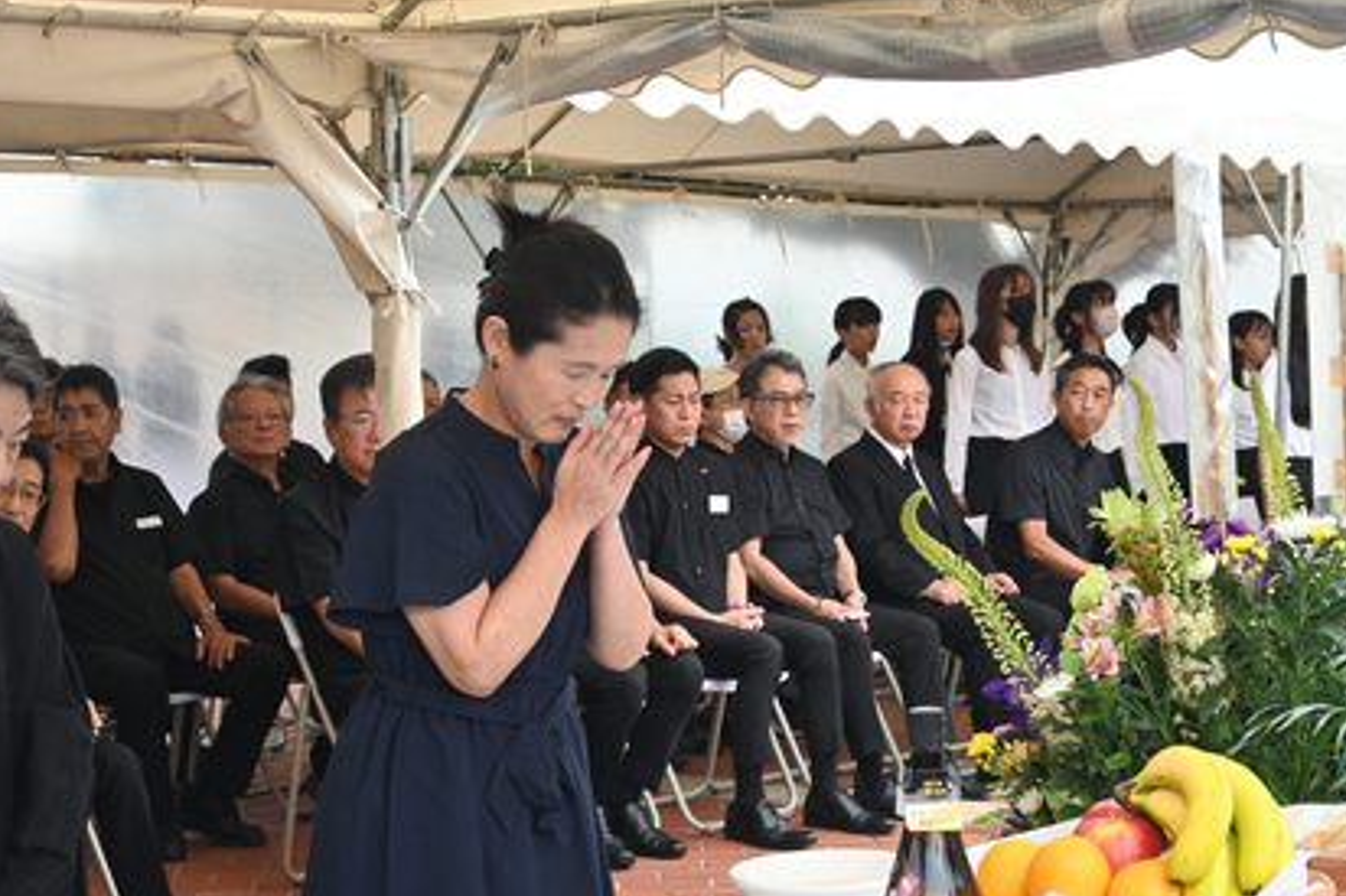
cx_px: 754
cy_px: 629
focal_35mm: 70
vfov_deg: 19.3
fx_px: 2630
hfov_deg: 28.7
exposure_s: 1/250
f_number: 5
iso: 320
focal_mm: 31.5
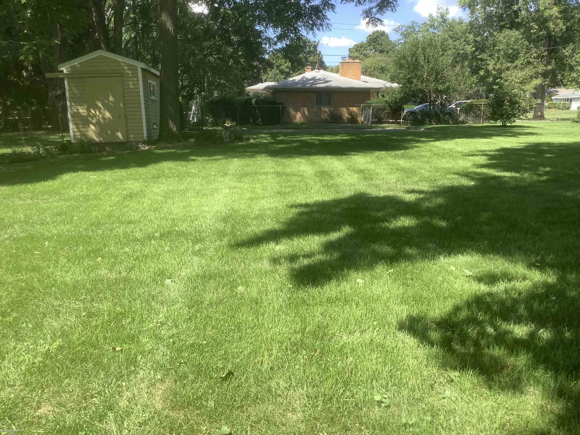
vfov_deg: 45.4
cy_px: 218
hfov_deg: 58.4
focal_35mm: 31
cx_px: 290
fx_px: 519
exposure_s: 1/411
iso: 25
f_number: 2.4
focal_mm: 3.3
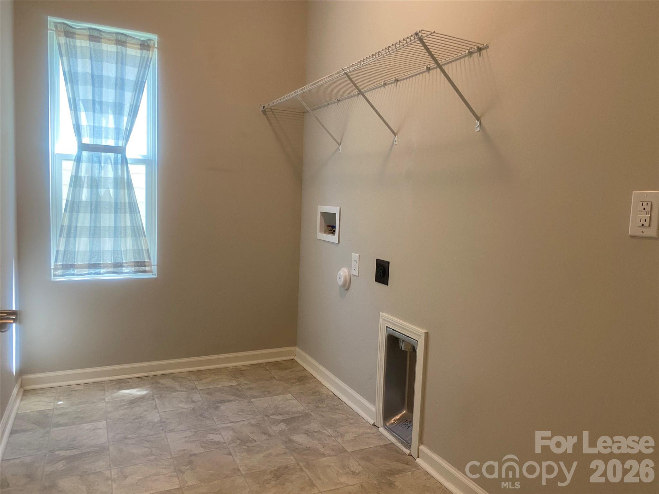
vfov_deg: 53.1
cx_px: 330
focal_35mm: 26
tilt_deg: -5.7
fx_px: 495
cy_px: 247
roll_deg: -2.3
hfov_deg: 67.3
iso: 100
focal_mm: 4.25
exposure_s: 1/60
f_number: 1.8
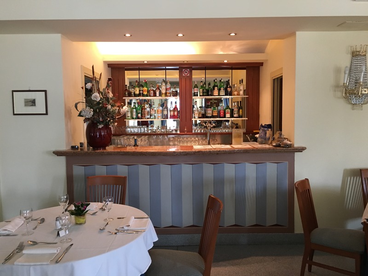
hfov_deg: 61.7
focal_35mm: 29
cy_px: 138
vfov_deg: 48.2
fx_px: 308
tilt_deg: -2.5
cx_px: 184
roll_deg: +1.0
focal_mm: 4.15
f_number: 2.2
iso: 160
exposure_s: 1/33
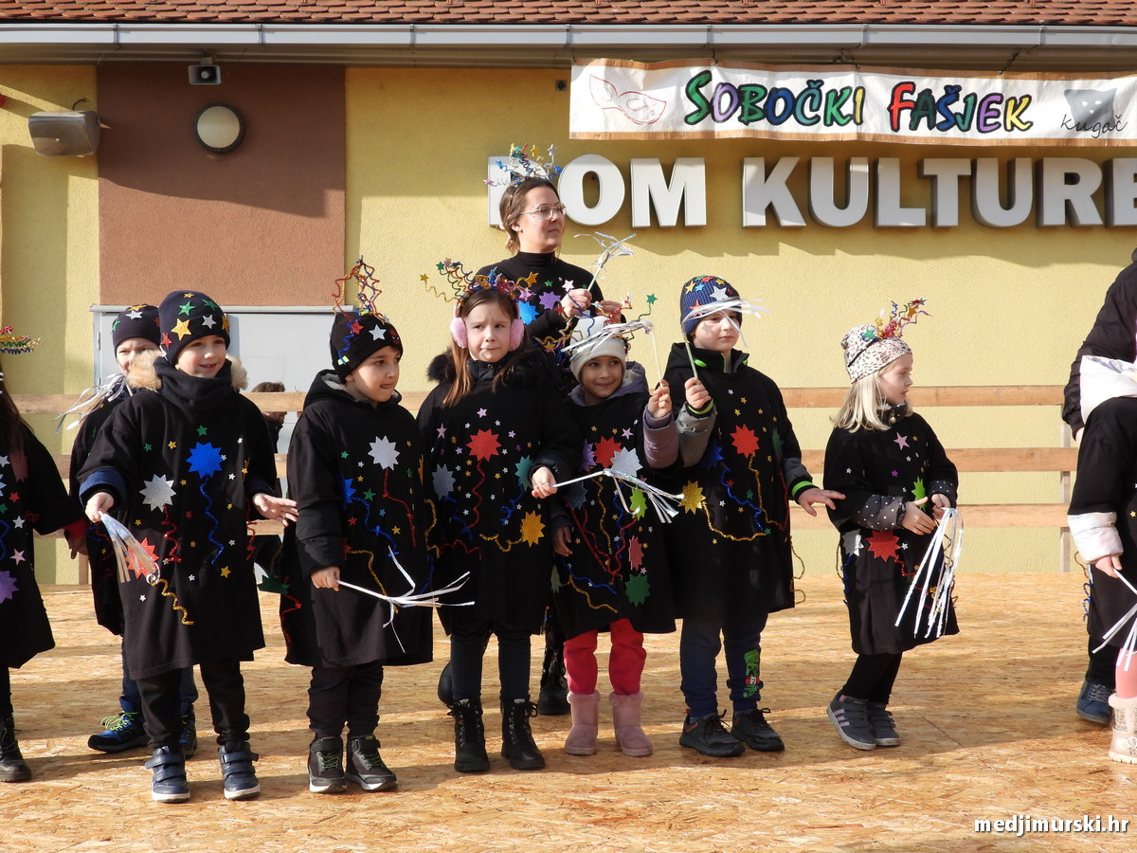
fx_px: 1445
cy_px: 426
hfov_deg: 42.9
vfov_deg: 32.9
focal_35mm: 44
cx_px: 568
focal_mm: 7.9
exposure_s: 1/800
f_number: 3.2
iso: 100
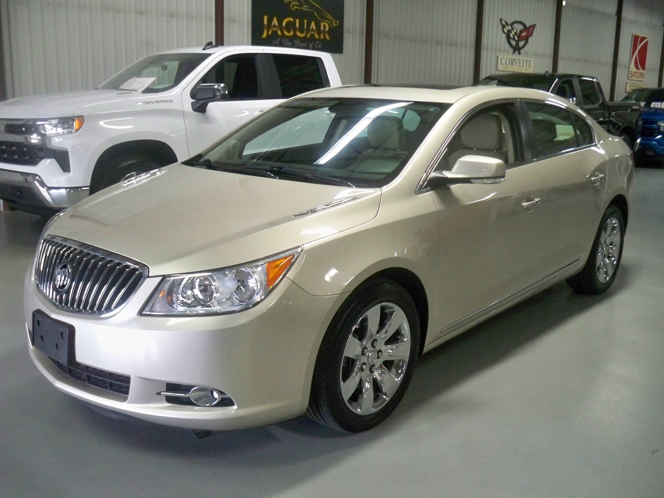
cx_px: 332
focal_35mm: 35
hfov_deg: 52.6
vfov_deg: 40.7
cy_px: 249
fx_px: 671
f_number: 3.1
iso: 500
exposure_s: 1/60
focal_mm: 6.3
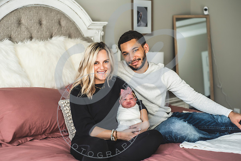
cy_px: 81
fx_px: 338
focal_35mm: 50
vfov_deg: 26.8
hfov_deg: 39.3
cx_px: 120
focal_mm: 50
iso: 100
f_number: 2.8
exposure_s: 1/125
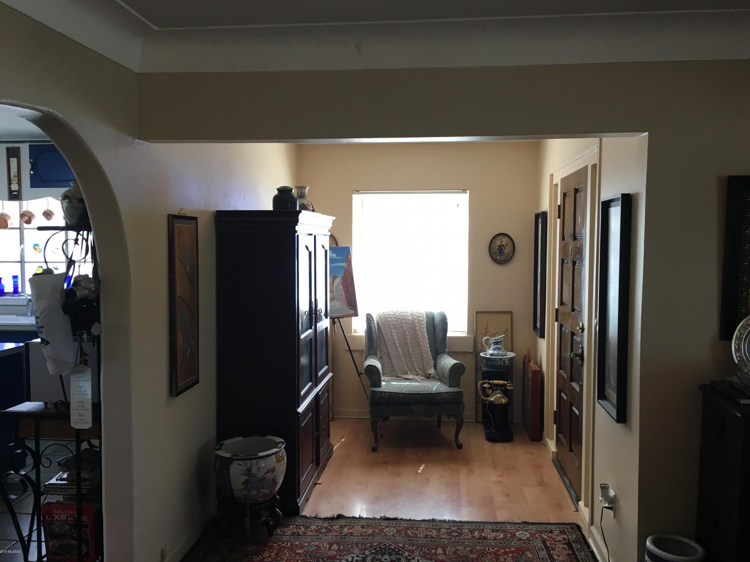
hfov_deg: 60.0
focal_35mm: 30
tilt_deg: -4.3
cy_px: 279
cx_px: 384
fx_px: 650
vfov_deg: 46.8
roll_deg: -0.5
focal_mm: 4.15
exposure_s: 1/30
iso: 32
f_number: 2.2
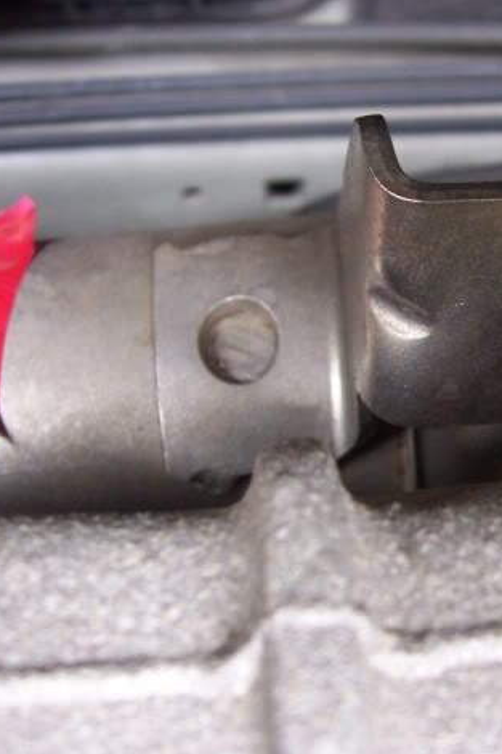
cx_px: 366
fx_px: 1067
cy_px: 372
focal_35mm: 51
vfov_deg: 38.9
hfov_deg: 26.2
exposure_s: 1/10
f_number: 3
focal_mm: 6
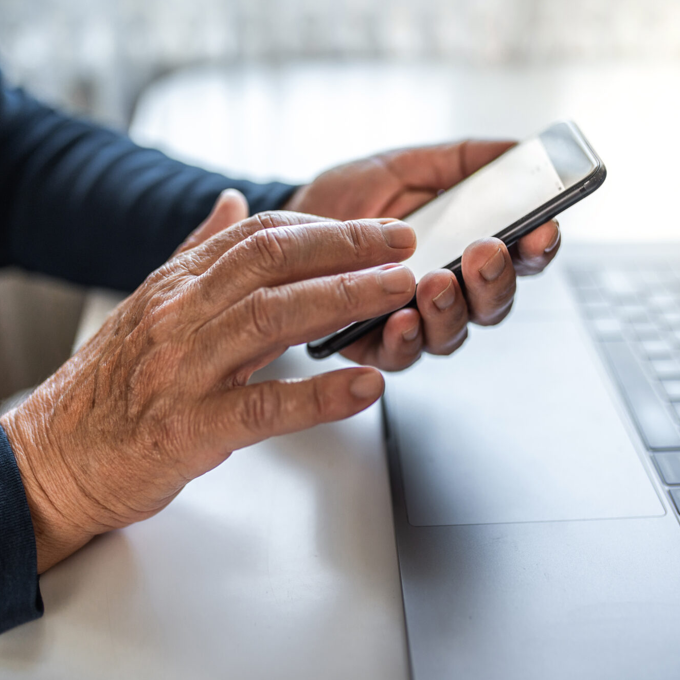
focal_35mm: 45
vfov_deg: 37.6
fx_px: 1000
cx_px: 402
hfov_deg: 37.4
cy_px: 338
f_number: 2
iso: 250
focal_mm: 35
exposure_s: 1/125
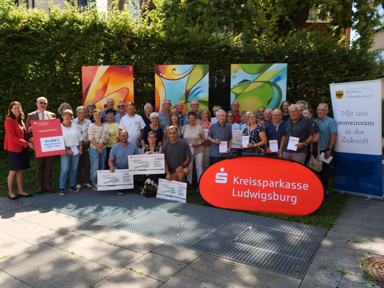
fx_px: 266
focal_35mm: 24
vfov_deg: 56.8
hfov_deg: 71.6
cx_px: 192
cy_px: 144
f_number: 4.5
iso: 200
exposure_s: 1/320
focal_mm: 12
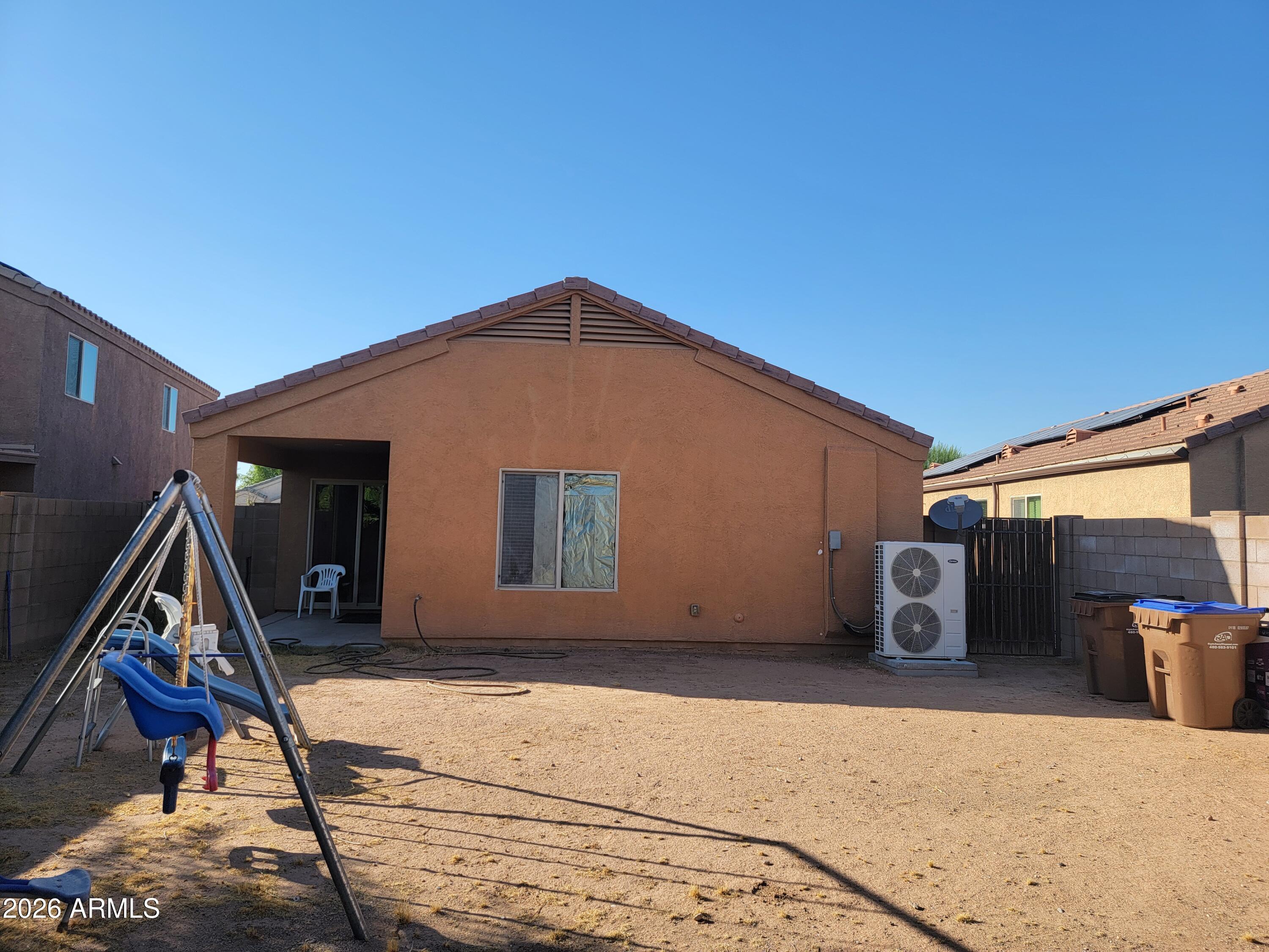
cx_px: 634
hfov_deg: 71.6
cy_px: 476
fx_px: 880
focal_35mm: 24
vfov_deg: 56.8
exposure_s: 1/638
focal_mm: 6.7
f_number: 1.8
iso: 16
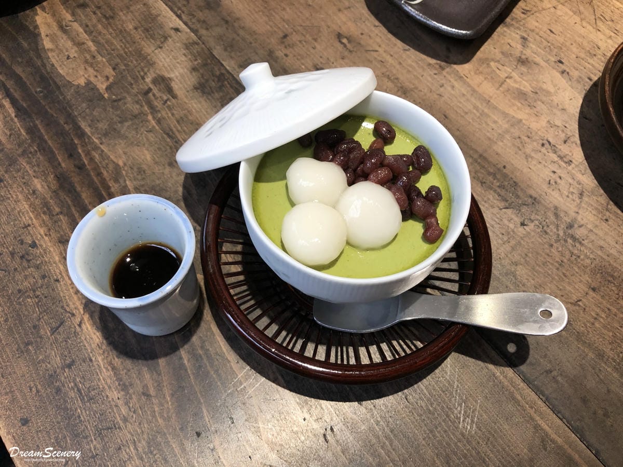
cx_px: 312
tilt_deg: -64.1
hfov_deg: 63.4
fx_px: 504
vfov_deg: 49.7
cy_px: 234
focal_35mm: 28
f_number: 1.8
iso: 20
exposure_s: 1/30
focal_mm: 3.99
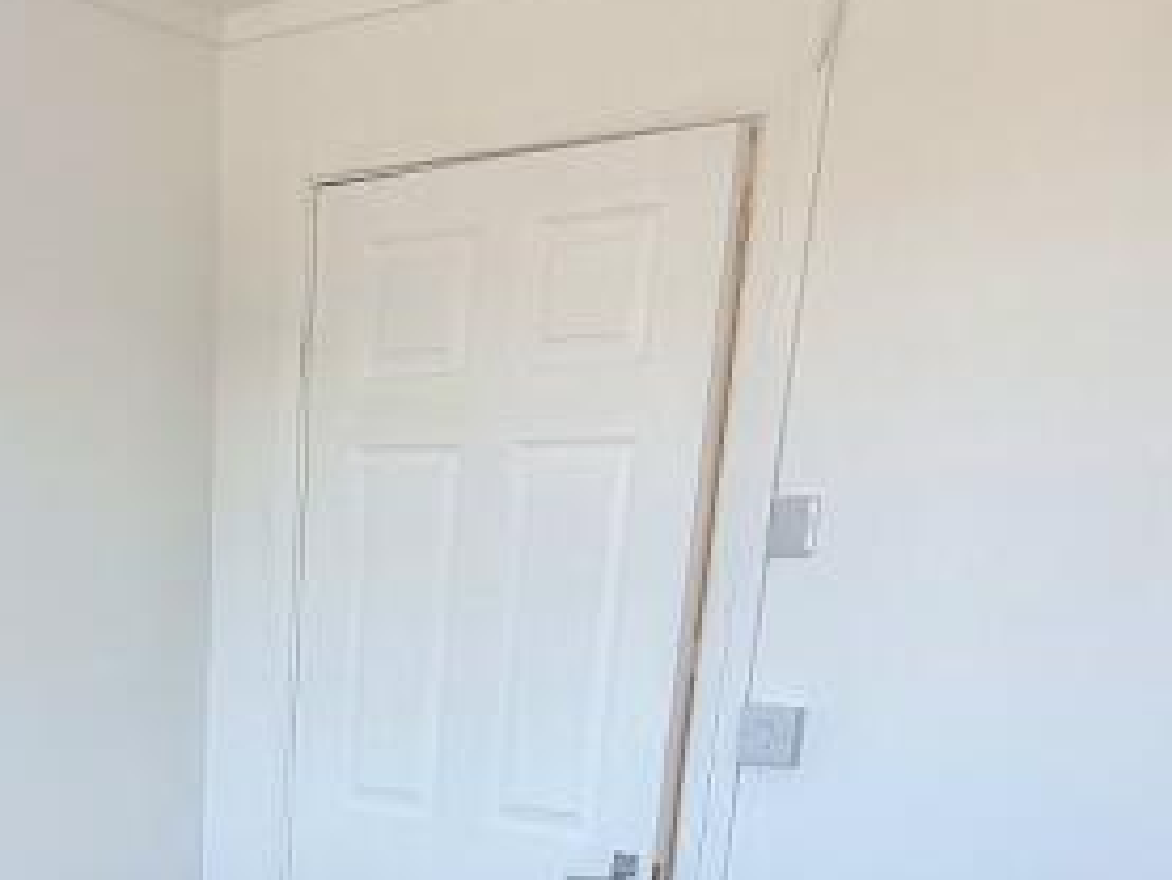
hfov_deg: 36.8
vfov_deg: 25.4
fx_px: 1626
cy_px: 1189
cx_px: 93
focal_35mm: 48
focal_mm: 2.2
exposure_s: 1/60.2
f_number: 2.2
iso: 50
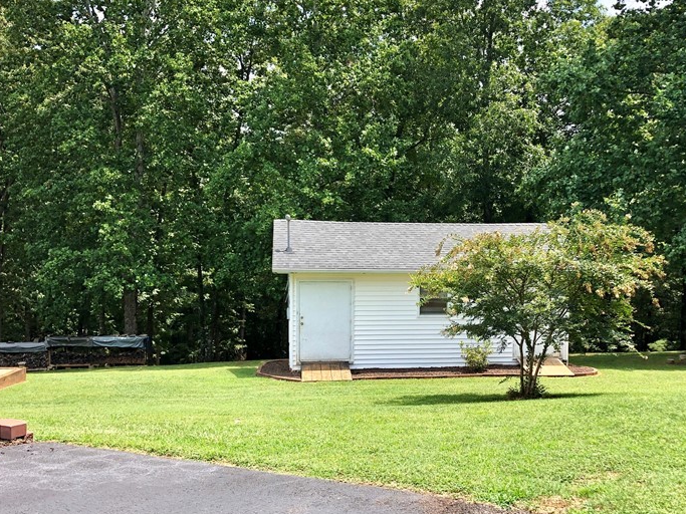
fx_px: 832
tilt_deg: -0.9
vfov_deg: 34.3
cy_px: 286
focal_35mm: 42
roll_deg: -1.1
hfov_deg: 44.5
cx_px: 424
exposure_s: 1/657
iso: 20
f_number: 1.8
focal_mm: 4
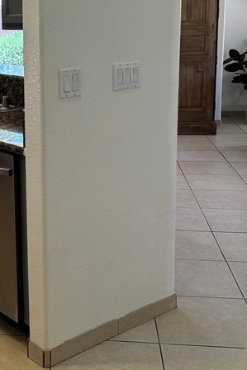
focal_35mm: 57
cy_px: 115
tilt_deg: -10.5
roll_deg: +1.7
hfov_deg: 23.0
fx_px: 586
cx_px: 12
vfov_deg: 34.6
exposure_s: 1/123
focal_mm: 6.76
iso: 100
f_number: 1.78
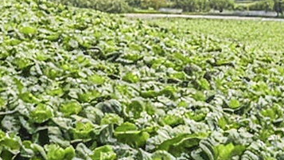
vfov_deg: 7.1
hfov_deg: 12.6
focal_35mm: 169
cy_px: -95
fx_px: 1273
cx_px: 249
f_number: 9
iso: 400
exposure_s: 1/125
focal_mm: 24
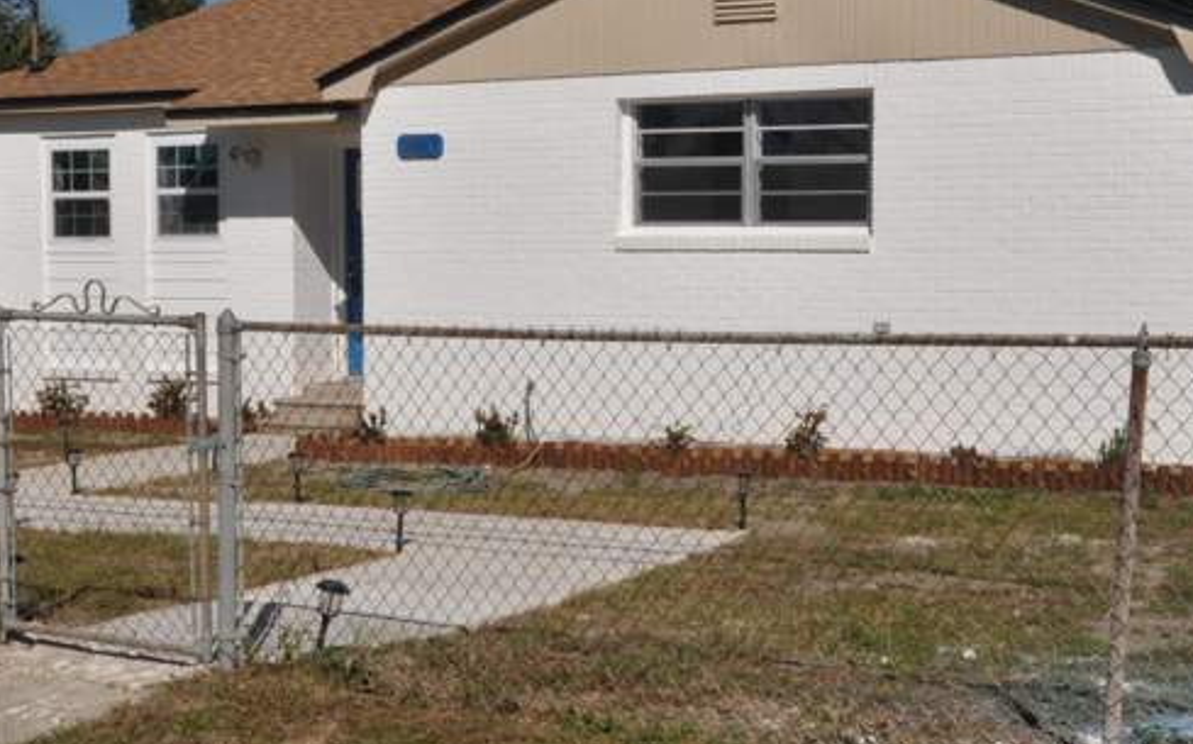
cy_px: 316
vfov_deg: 21.6
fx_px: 1950
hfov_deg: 34.0
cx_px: 681
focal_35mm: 60
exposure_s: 1/200
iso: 250
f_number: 20
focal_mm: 24
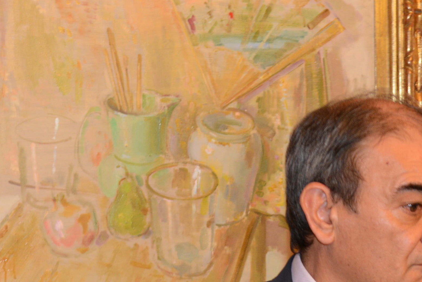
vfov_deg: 7.4
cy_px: 428
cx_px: 507
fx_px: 2145
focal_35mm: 183
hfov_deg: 11.0
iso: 800
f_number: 3.5
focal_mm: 52
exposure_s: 1/60
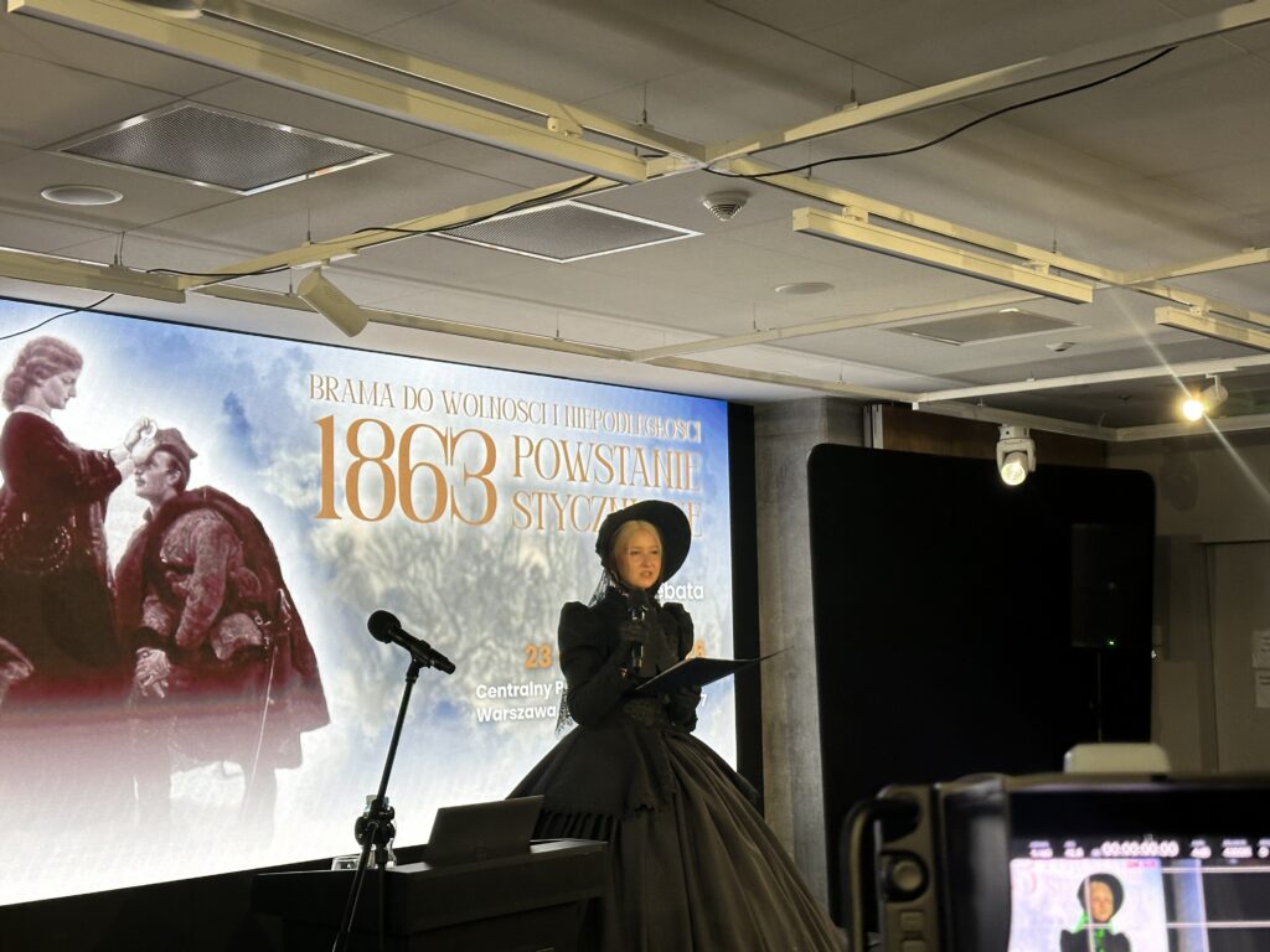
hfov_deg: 39.7
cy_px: 476
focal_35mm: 48
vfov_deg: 30.3
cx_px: 635
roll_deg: +1.4
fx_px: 1761
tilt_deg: +4.2
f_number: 1.78
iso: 125
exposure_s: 1/60
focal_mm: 6.86
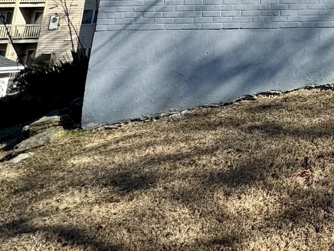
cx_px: 527
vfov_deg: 25.7
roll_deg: +1.5
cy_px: -61
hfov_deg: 25.7
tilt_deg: +11.9
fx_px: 482
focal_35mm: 50
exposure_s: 1/1370
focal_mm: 2.22
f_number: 2.2
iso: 50
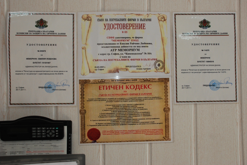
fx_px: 247
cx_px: 124
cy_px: 82
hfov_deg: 53.1
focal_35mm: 36
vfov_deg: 37.0
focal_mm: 24
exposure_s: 1/200
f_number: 8
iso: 640
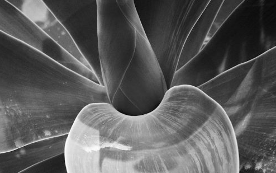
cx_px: 80
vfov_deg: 20.0
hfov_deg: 31.1
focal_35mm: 65
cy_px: 111
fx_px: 489
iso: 200
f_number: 11
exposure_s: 1/50
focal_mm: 35
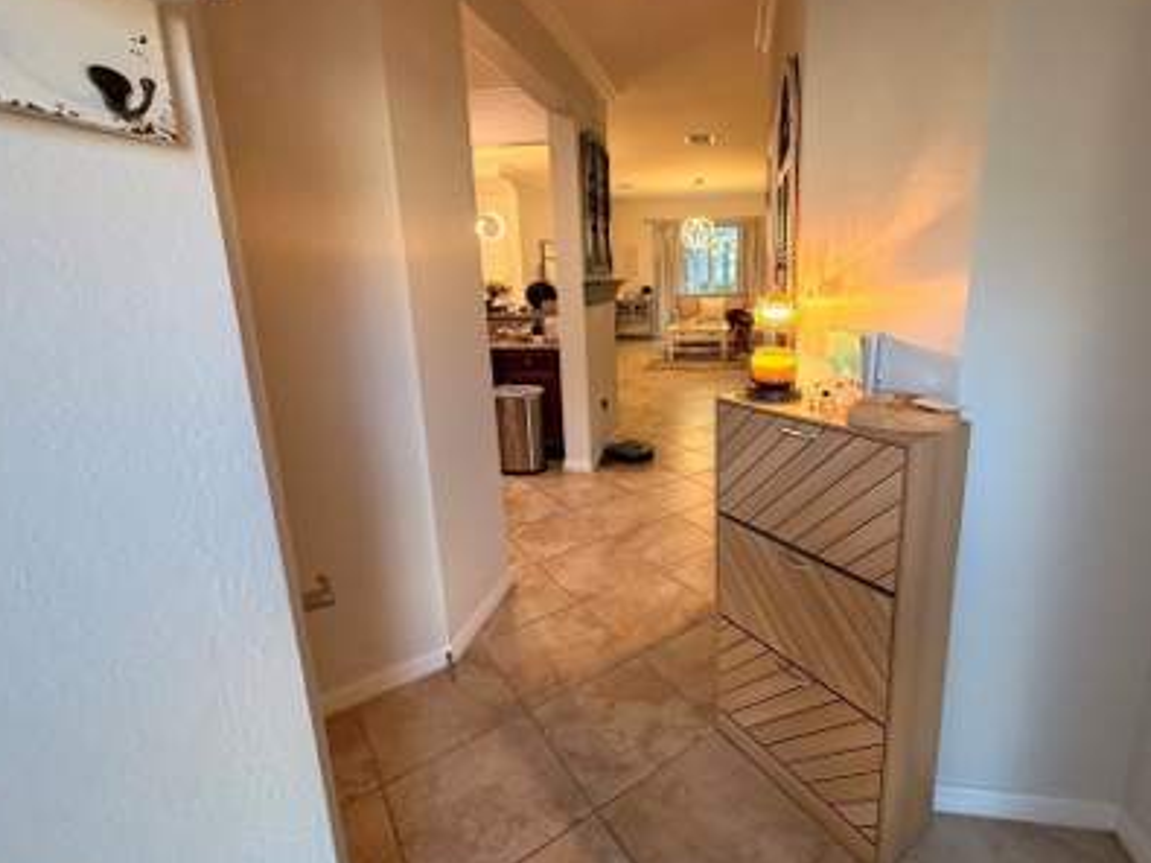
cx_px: 661
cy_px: 391
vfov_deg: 74.5
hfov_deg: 90.4
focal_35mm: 17
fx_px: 565
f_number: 2.2
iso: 320
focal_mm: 2.22
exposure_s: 1/60
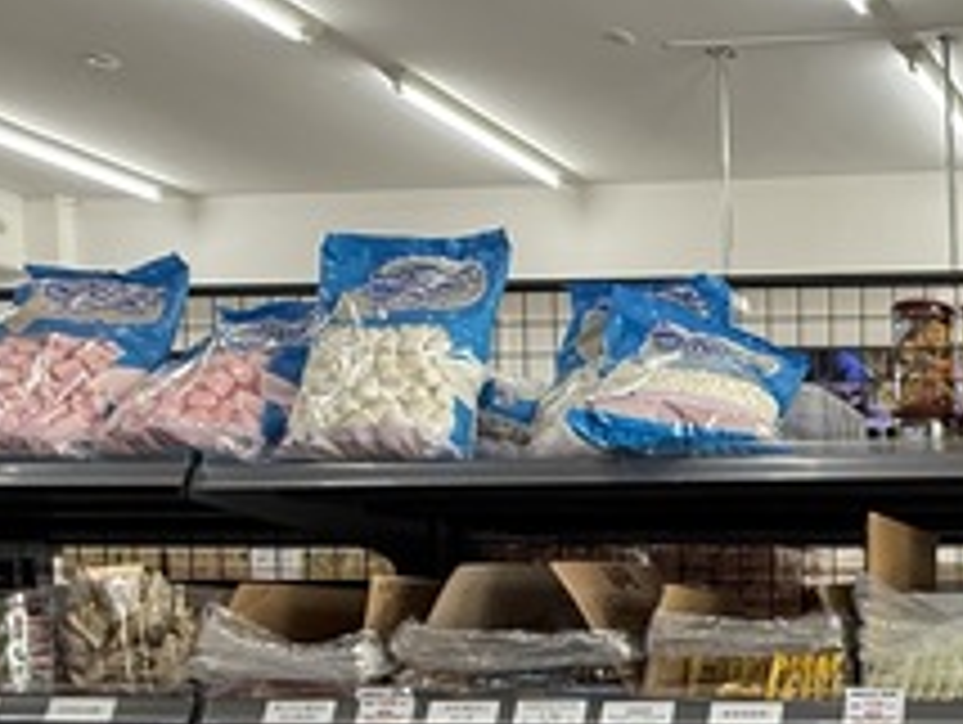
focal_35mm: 47
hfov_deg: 30.8
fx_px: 1309
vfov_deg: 28.9
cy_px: 733
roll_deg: -0.5
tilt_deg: -2.2
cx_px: 1278
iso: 200
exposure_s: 1/60
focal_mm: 2.22
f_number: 2.2
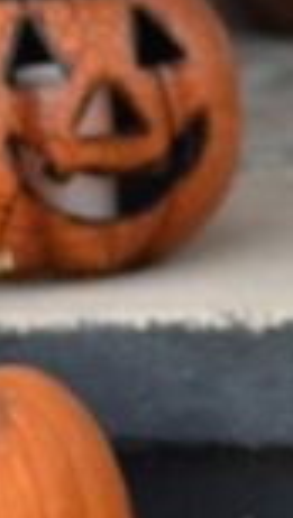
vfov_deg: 5.5
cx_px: 958
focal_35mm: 393
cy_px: -126
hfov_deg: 3.0
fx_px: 5407
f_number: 1.4
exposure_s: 1/320
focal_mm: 35
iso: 500
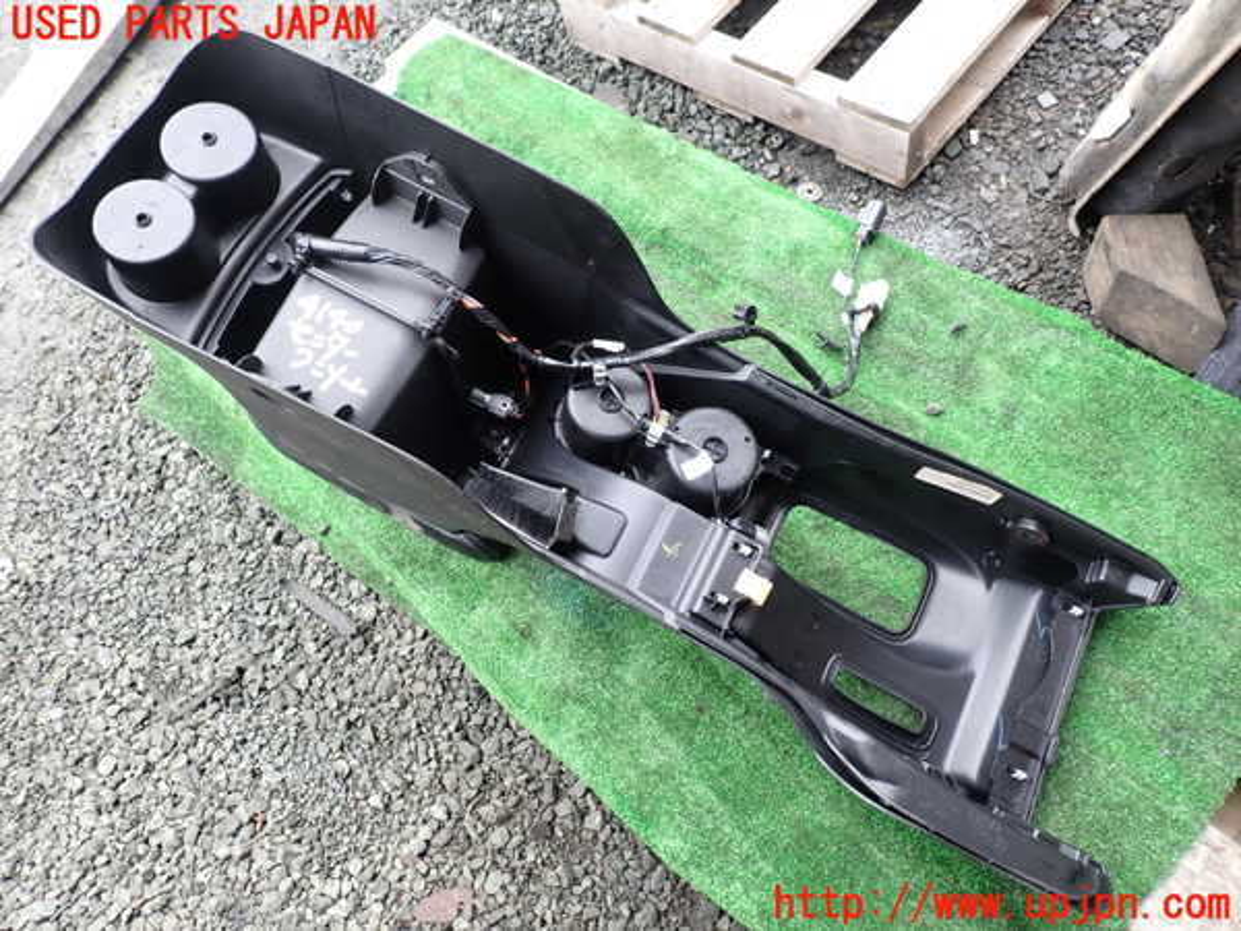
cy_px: 466
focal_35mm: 25
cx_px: 620
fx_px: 896
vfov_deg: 54.9
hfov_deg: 69.4
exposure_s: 1/60
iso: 100
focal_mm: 4.5
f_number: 2.8
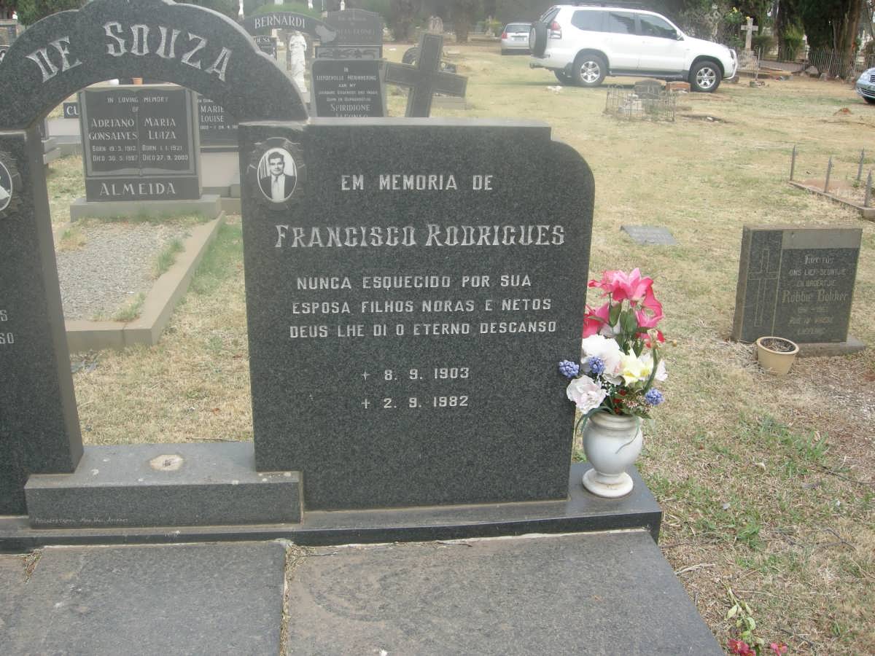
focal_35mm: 36
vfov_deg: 39.7
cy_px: 328
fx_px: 910
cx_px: 438
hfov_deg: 51.4
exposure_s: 1/99.1
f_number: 4.3
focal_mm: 7.5
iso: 64
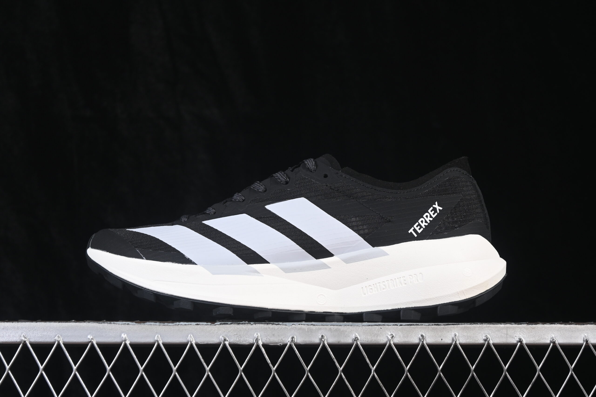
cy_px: 198
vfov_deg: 18.2
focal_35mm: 75
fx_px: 1242
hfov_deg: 27.0
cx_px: 298
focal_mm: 50
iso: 160
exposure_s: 1/60
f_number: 6.3
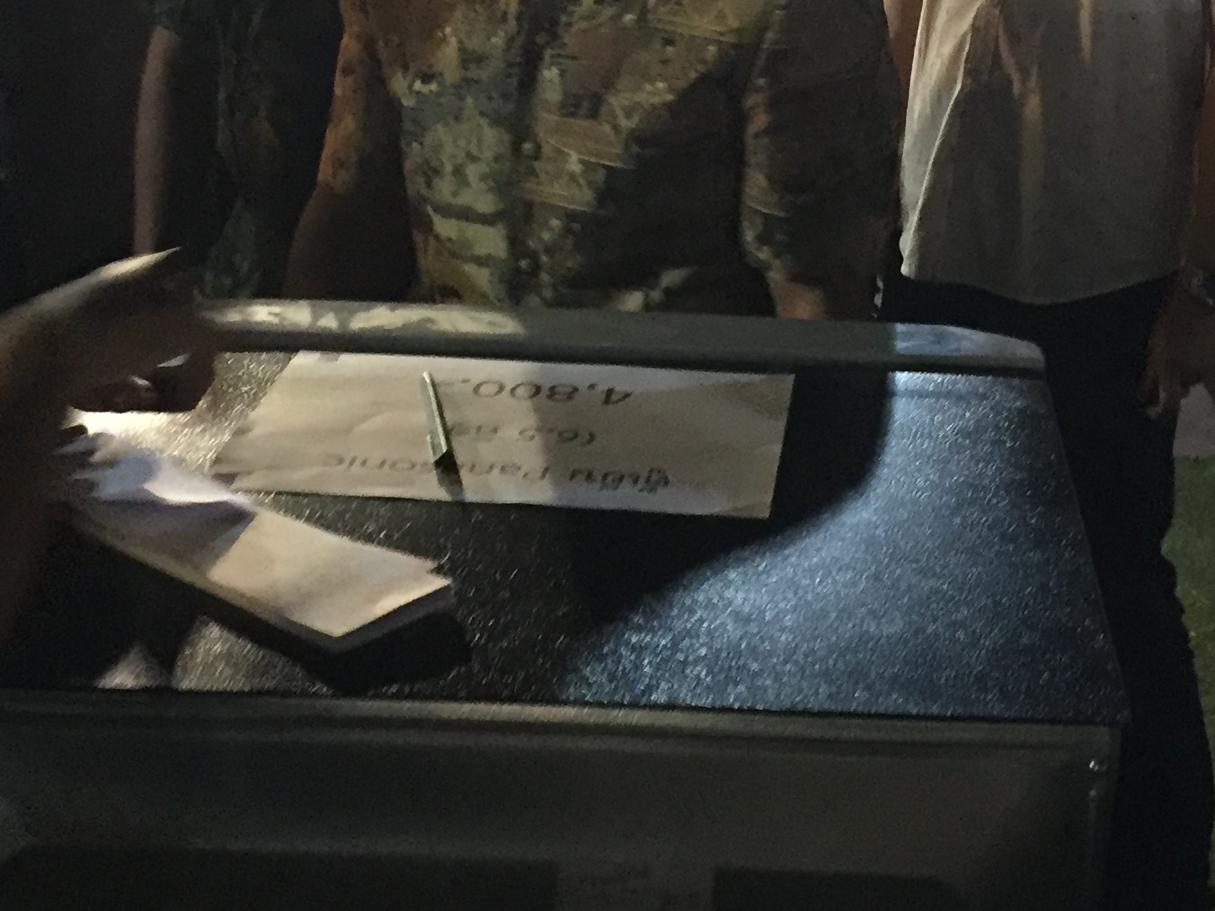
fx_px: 2457
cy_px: 178
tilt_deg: -14.1
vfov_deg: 20.8
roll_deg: -3.6
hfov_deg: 27.7
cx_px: 769
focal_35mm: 70
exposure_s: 1/17
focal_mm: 4.15
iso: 250
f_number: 2.2
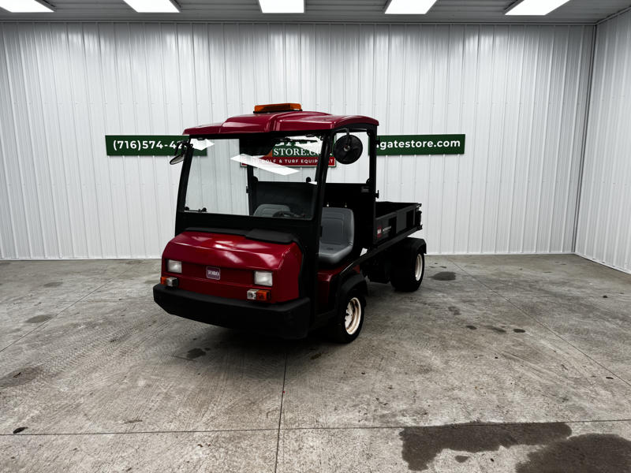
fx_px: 437
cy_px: 236
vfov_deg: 56.8
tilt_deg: -11.4
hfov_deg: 71.6
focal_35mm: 24
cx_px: 316
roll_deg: +0.1
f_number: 1.78
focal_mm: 6.76
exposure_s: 1/120
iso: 64
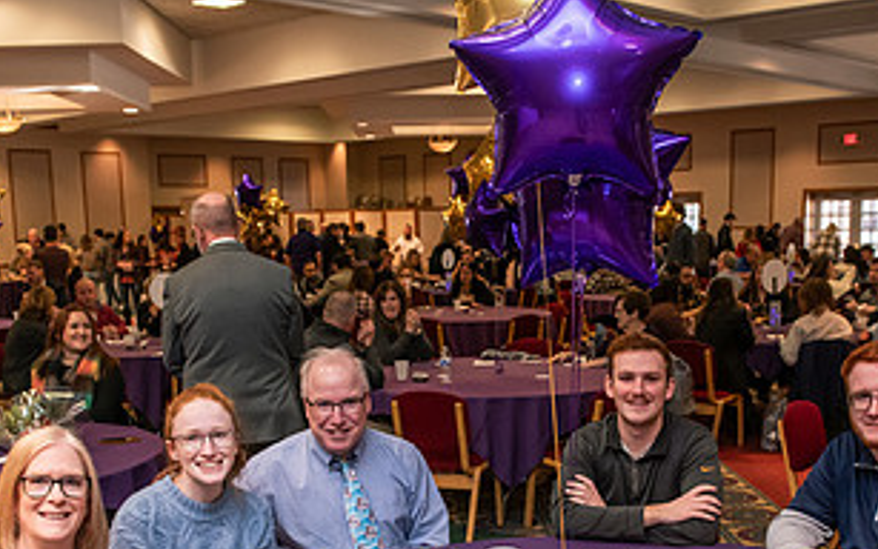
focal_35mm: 50
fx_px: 1197
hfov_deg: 40.3
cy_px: 456
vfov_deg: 25.3
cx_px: 469
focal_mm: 26
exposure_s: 1/160
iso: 2000
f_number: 4
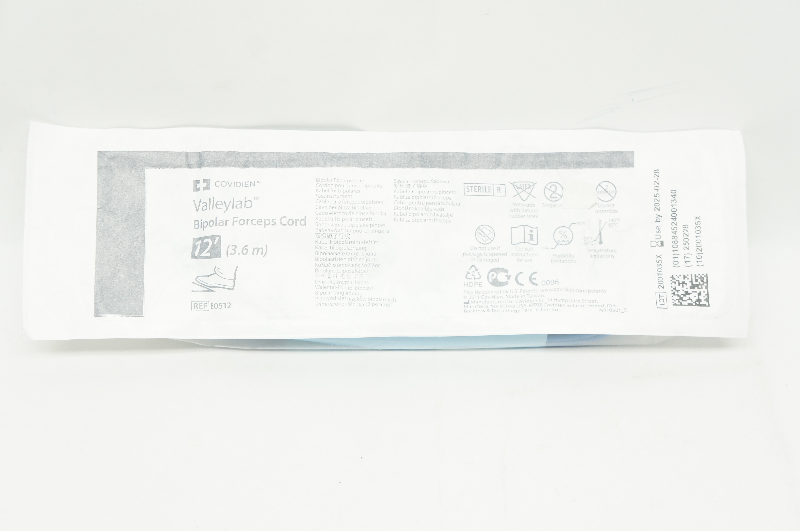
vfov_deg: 22.0
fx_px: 1365
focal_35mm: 62
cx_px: 400
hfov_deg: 32.7
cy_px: 266
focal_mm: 41
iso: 800
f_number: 5.6
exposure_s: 1/125
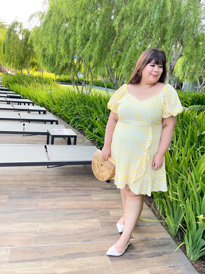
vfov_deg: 67.3
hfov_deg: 53.1
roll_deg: -7.4
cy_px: 137
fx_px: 205
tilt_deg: -15.7
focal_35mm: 26
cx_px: 102
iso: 32
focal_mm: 5.1
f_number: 1.6
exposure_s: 1/319
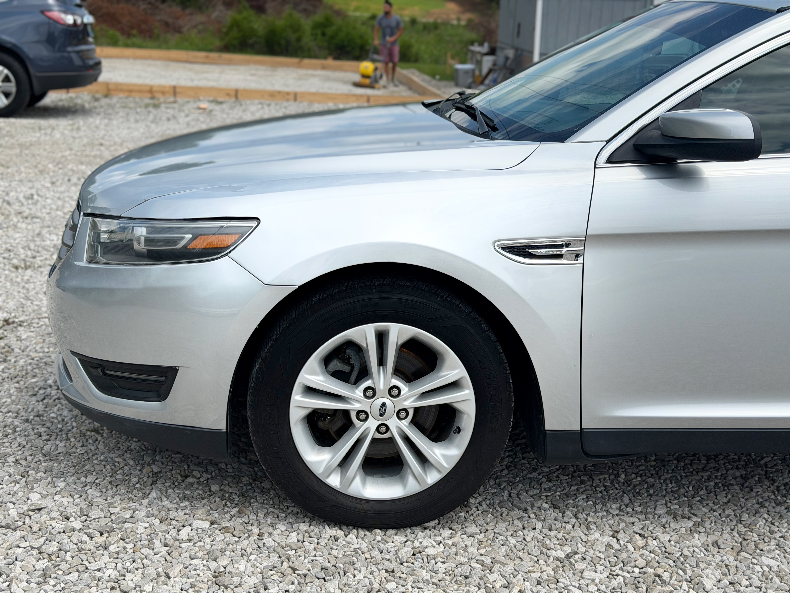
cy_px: 296
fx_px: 1095
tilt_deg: -15.3
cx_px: 395
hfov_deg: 39.7
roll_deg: -2.5
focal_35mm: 48
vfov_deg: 30.3
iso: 64
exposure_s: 1/6536
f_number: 1.78
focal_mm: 6.76
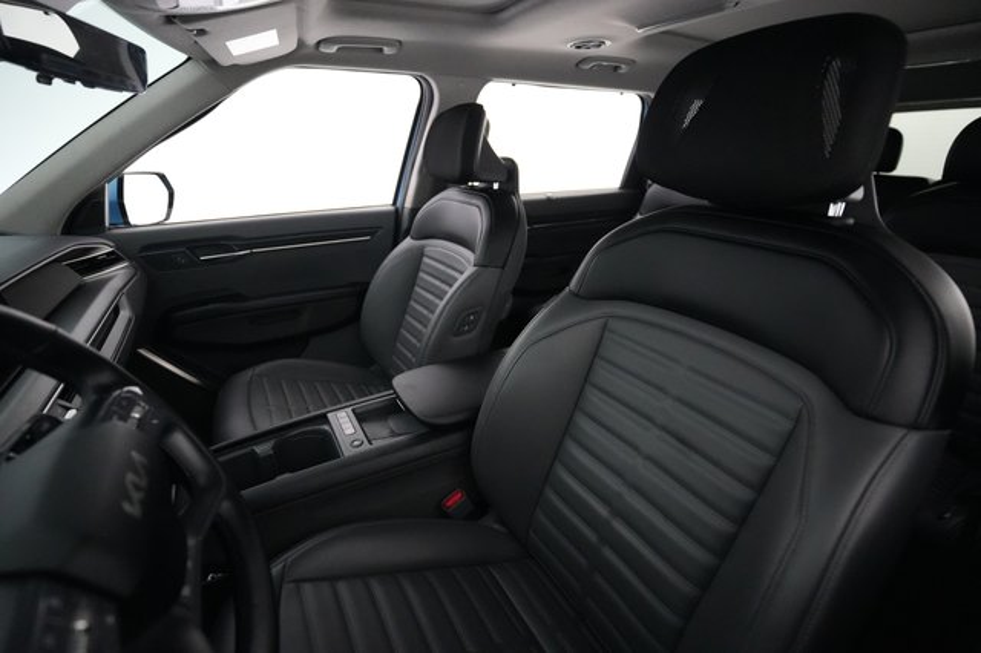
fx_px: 463
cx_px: 490
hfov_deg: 93.3
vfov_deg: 70.4
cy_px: 326
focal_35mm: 17
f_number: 2.8
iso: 12800
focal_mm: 17
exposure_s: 1/160
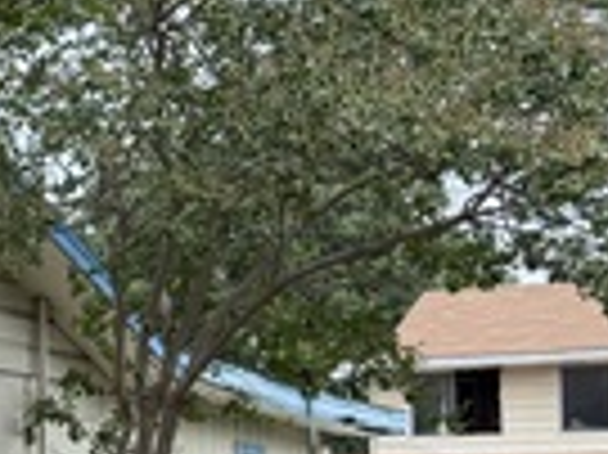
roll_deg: -0.6
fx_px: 2001
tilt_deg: +3.1
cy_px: 427
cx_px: -676
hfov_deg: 14.0
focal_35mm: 114
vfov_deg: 12.8
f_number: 1.78
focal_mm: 6.76
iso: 100
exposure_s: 1/1689
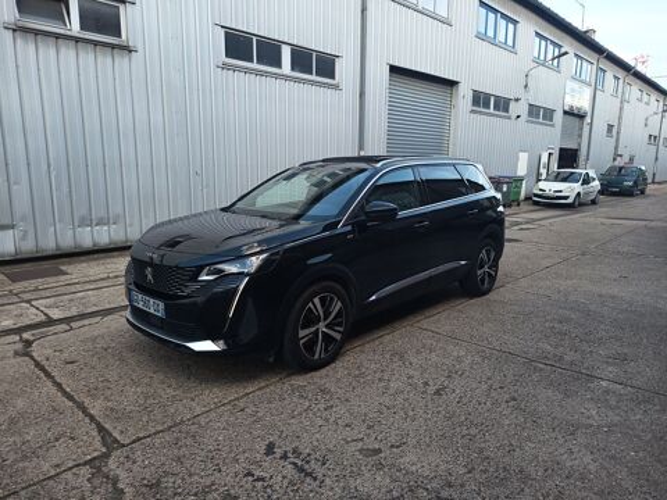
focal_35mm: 24
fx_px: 462
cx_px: 334
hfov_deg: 71.6
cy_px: 250
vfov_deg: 56.8
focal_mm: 5.24
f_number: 1.7
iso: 64
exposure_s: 1/100
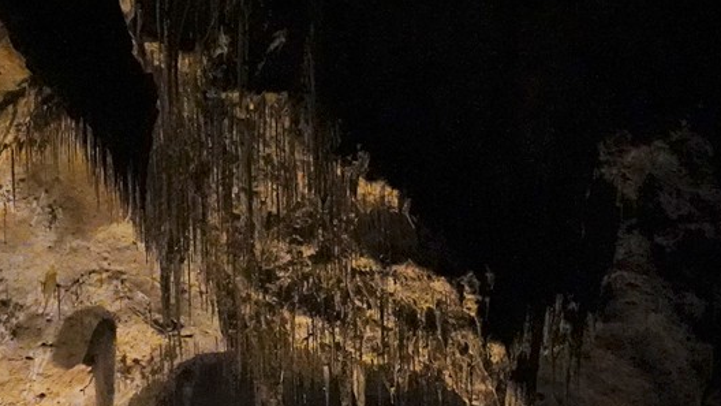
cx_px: 436
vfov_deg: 5.1
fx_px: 4550
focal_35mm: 238
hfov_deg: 9.1
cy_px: 560
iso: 12800
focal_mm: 60
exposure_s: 1/80
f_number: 5.6
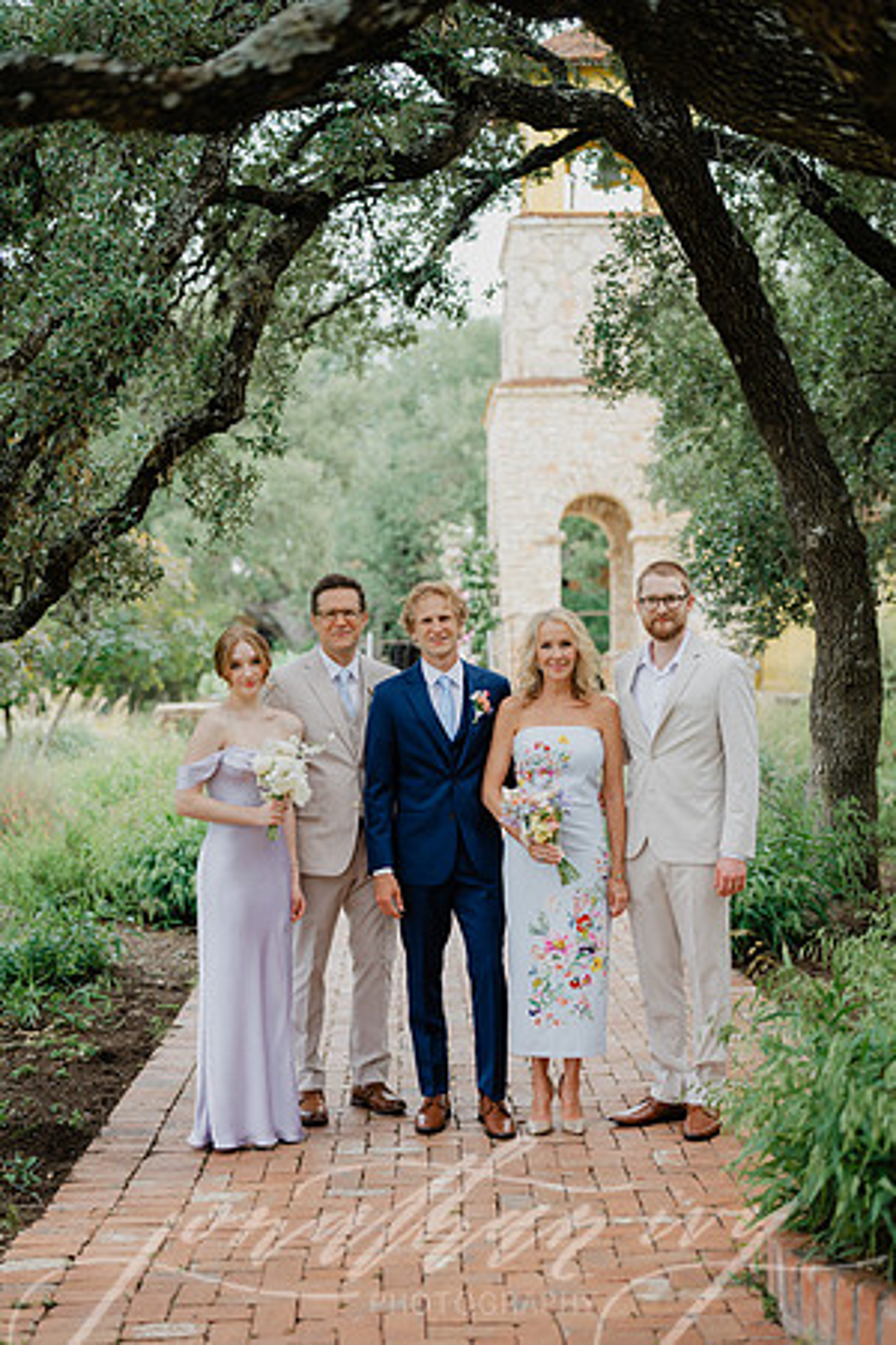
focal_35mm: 50
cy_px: 672
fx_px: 1867
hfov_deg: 27.0
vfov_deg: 39.6
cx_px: 448
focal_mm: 50
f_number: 2.2
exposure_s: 1/640
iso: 160
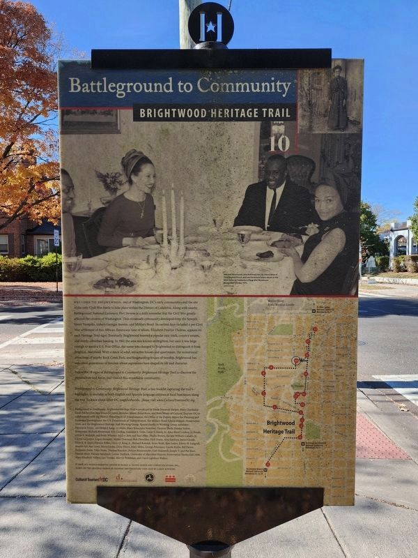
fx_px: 370
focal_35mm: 23
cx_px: 209
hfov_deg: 58.9
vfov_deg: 73.9
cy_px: 279
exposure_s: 1/526
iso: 25
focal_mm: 5.54
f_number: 1.8
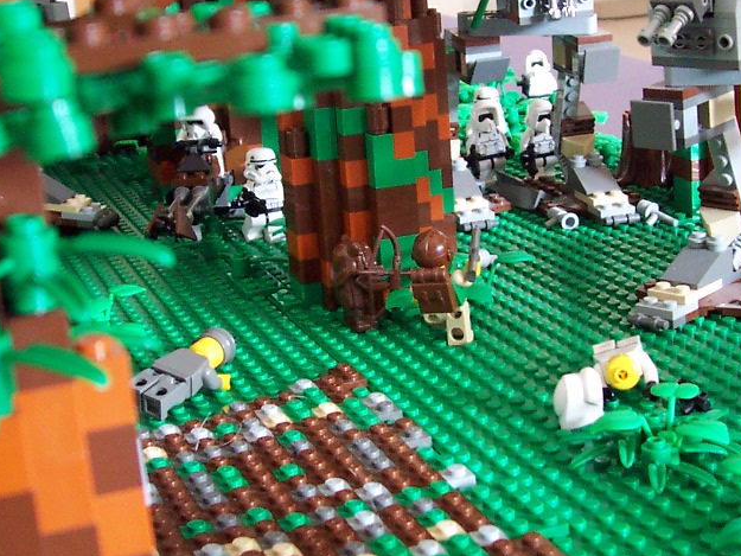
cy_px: 238
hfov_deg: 27.4
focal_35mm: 71
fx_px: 1520
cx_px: 404
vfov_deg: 20.7
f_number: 2.8
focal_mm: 5.6
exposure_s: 1/20
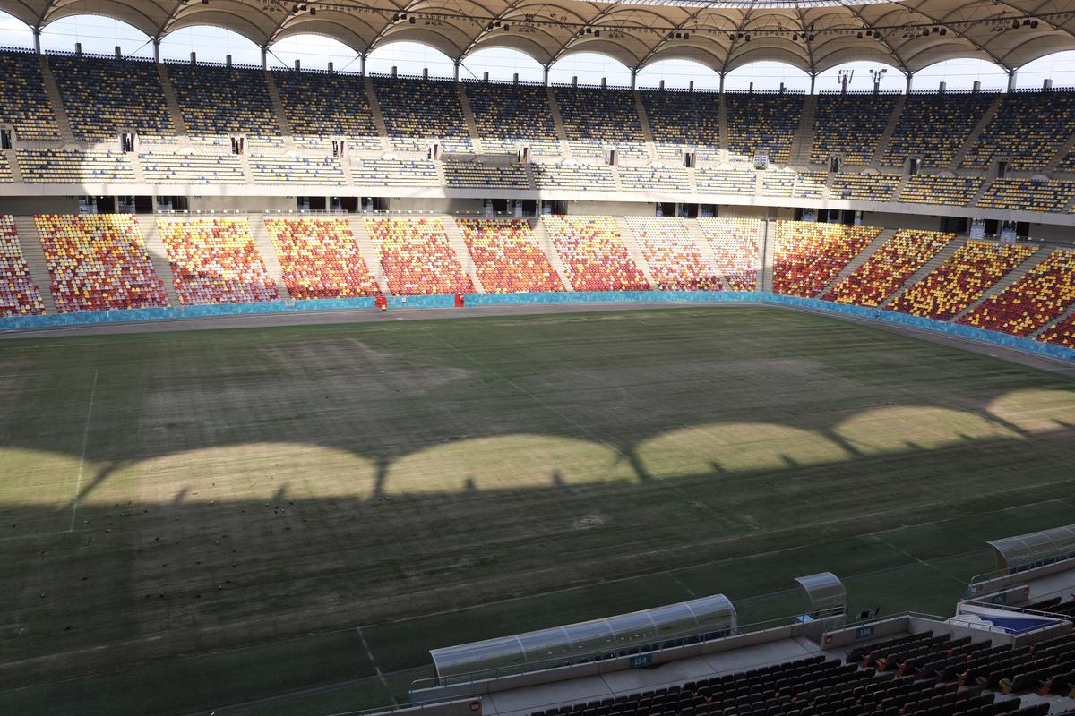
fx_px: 866
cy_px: 358
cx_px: 538
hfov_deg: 63.7
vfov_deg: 45.0
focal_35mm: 29
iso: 200
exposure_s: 1/1000
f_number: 4
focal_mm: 29
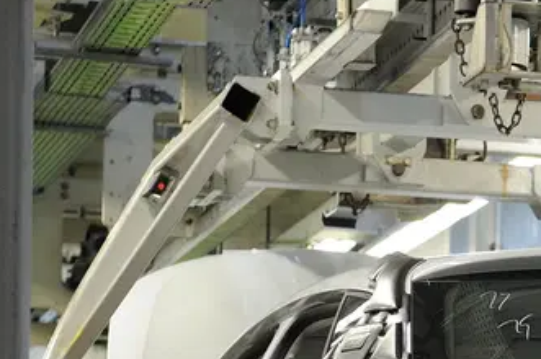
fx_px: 3813
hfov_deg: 8.0
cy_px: 556
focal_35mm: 254
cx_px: 659
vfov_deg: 5.3
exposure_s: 1/60
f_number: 3.5
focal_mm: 70
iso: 800
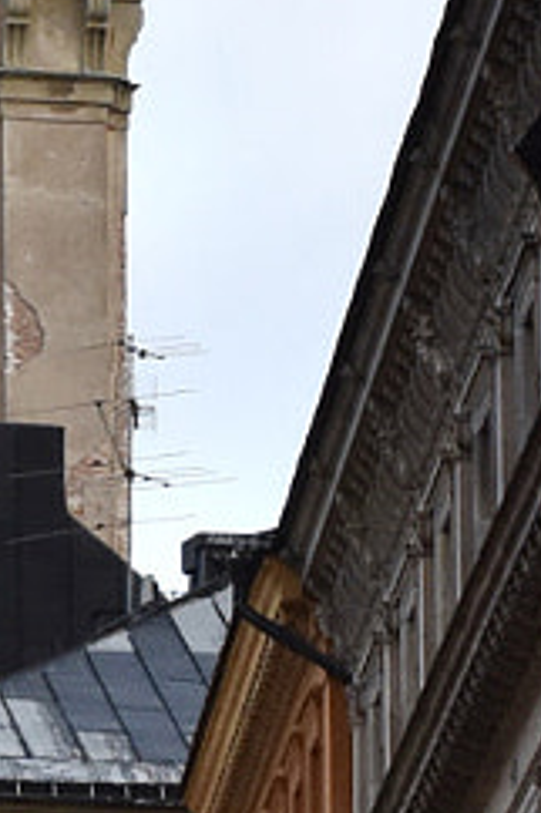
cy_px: 188
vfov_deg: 4.2
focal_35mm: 496
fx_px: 11196
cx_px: -390
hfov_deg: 2.8
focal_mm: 50
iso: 800
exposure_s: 1/250
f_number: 8
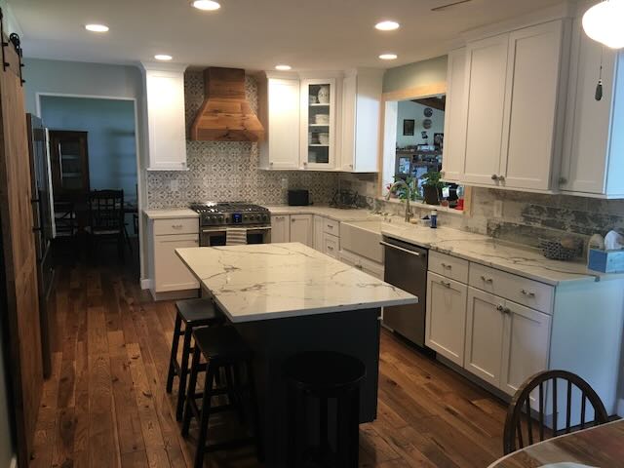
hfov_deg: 61.7
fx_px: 523
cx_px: 312
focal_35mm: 29
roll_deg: -0.5
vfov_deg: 48.2
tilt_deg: -9.3
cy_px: 234
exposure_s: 1/15
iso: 40
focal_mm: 4.15
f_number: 2.2
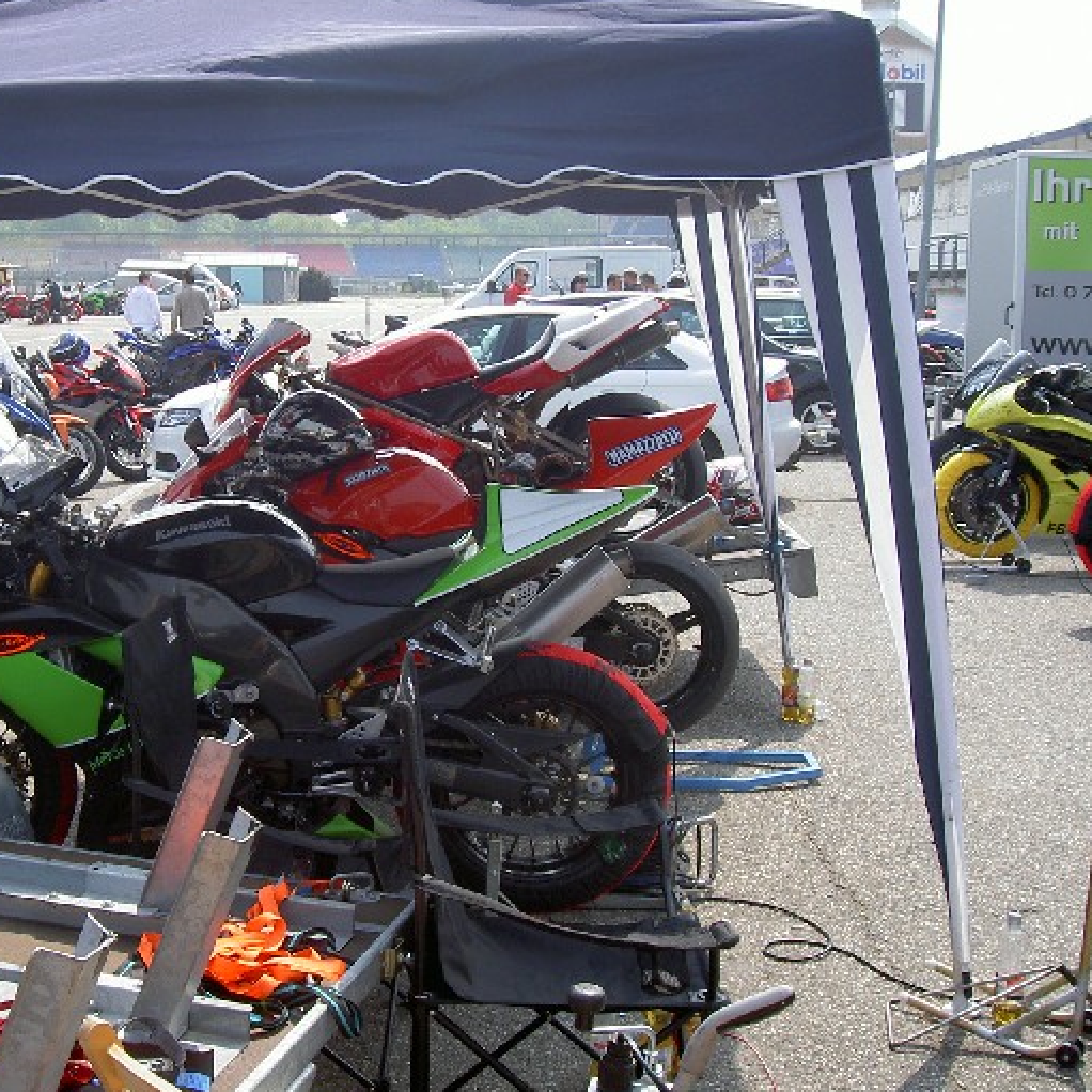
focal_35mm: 54
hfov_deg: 31.2
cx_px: 312
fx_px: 1927
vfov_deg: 31.6
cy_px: 481
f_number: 4.7
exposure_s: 1/250
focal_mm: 8
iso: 100
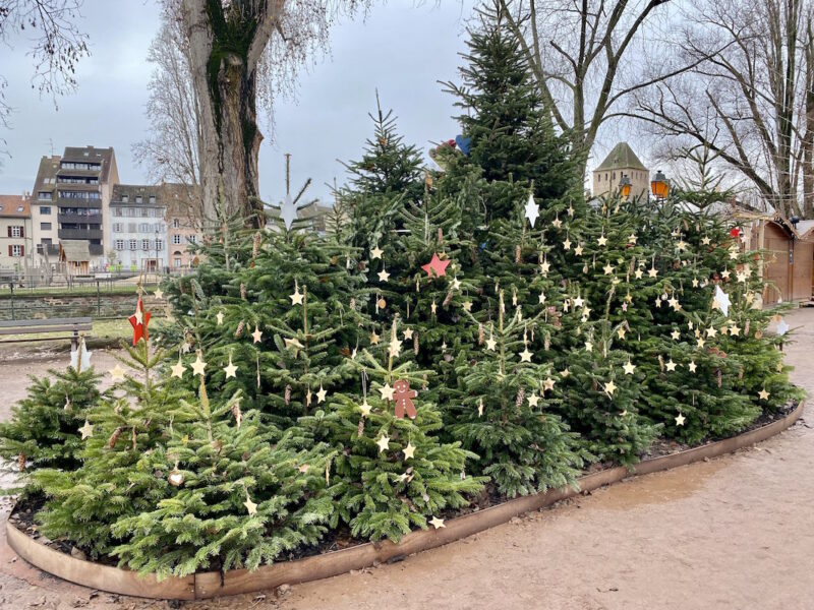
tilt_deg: -3.5
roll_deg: -0.3
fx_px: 611
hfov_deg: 67.3
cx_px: 407
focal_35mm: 26
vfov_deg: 53.1
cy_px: 305
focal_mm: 4.25
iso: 40
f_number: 1.8
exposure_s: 1/122
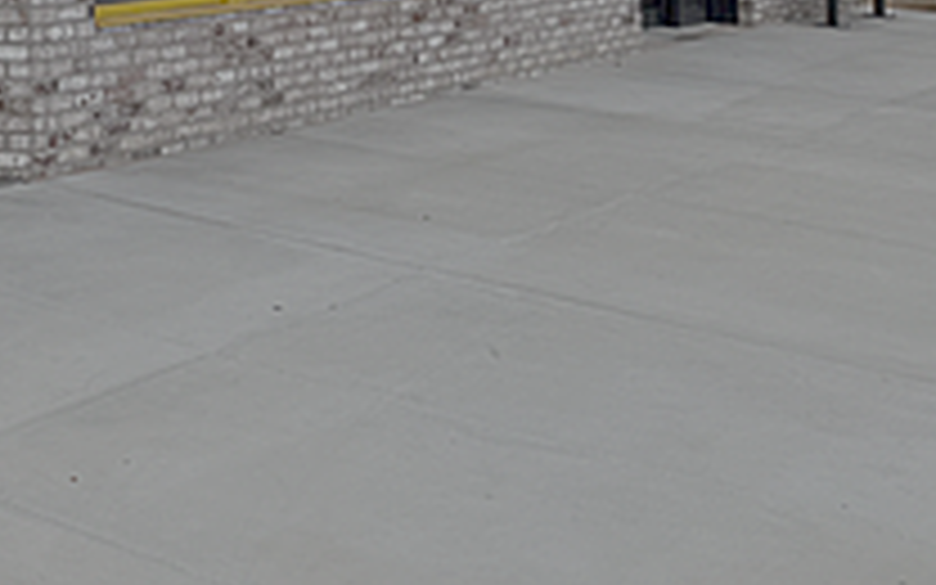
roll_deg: -1.0
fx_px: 1811
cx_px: -306
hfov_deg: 24.9
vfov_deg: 16.1
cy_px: -389
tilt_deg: +5.2
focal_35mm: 71
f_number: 1.78
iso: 80
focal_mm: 6.76
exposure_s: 1/4975
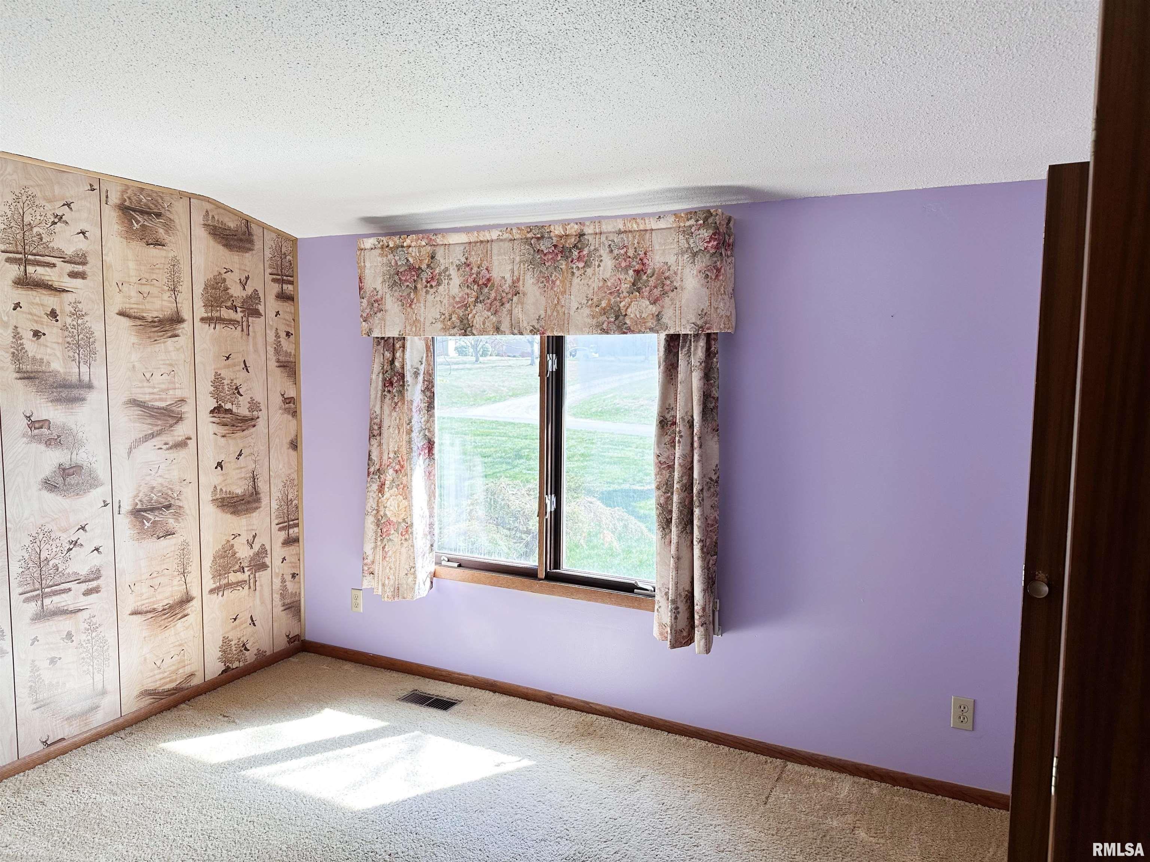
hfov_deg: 71.6
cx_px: 575
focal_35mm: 24
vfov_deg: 56.8
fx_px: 797
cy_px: 431
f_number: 1.78
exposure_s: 1/264
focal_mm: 6.86
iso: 80
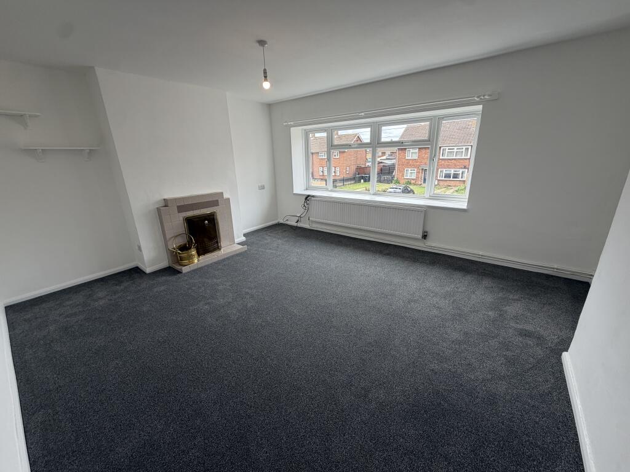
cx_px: 315
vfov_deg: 85.7
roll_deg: +2.4
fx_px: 255
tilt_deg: -18.5
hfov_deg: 102.1
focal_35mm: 14
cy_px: 236
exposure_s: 1/100
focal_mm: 2.22
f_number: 2.2
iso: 40
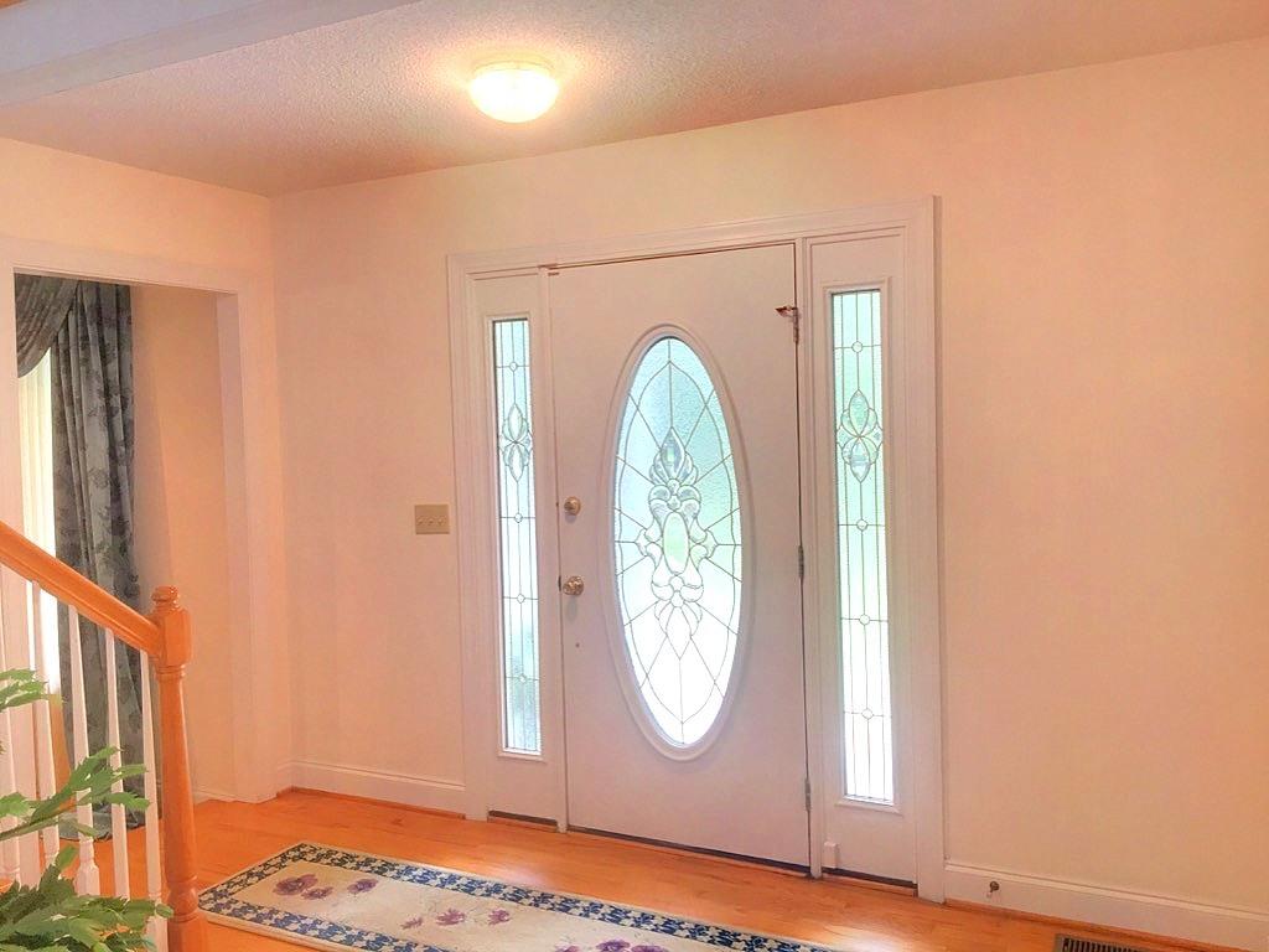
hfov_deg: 61.7
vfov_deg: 48.2
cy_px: 476
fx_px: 1063
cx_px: 634
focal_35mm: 29
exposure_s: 1/30
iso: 25
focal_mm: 4.15
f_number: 2.2
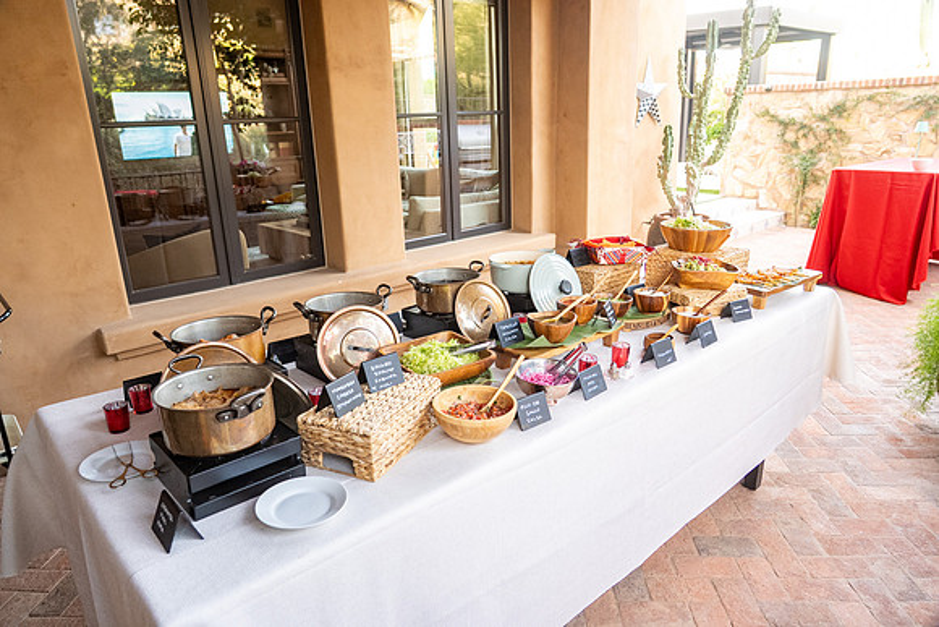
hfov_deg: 73.7
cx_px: 470
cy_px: 314
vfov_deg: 53.2
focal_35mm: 24
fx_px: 626
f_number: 4
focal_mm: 24
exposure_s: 1/200
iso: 2000
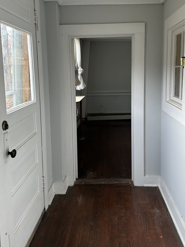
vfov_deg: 55.0
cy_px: 100
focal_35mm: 33
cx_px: 99
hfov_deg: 42.9
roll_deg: +0.3
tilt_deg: -6.1
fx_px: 235
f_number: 1.78
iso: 64
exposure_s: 1/121
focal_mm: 6.86
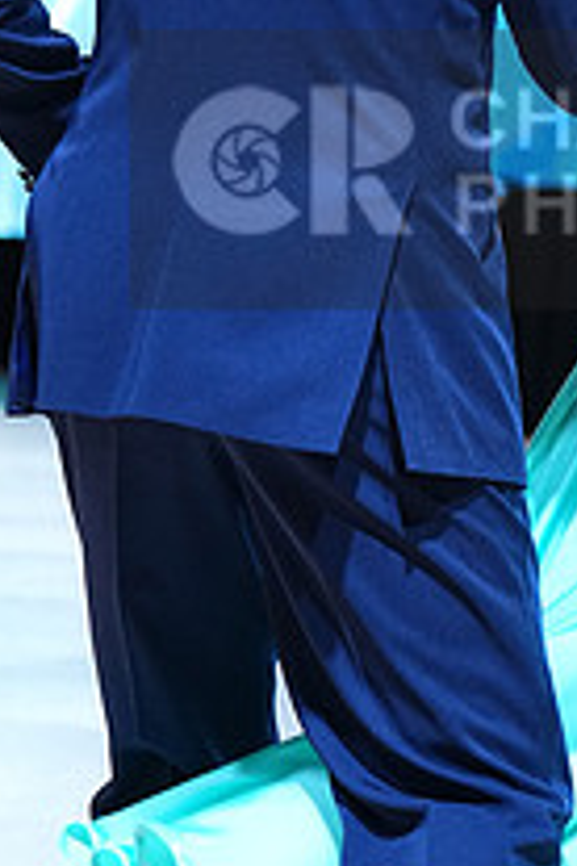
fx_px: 4712
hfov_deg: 7.0
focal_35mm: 196
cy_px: 172
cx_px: 709
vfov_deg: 10.5
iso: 1600
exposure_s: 1/400
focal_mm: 70
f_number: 4
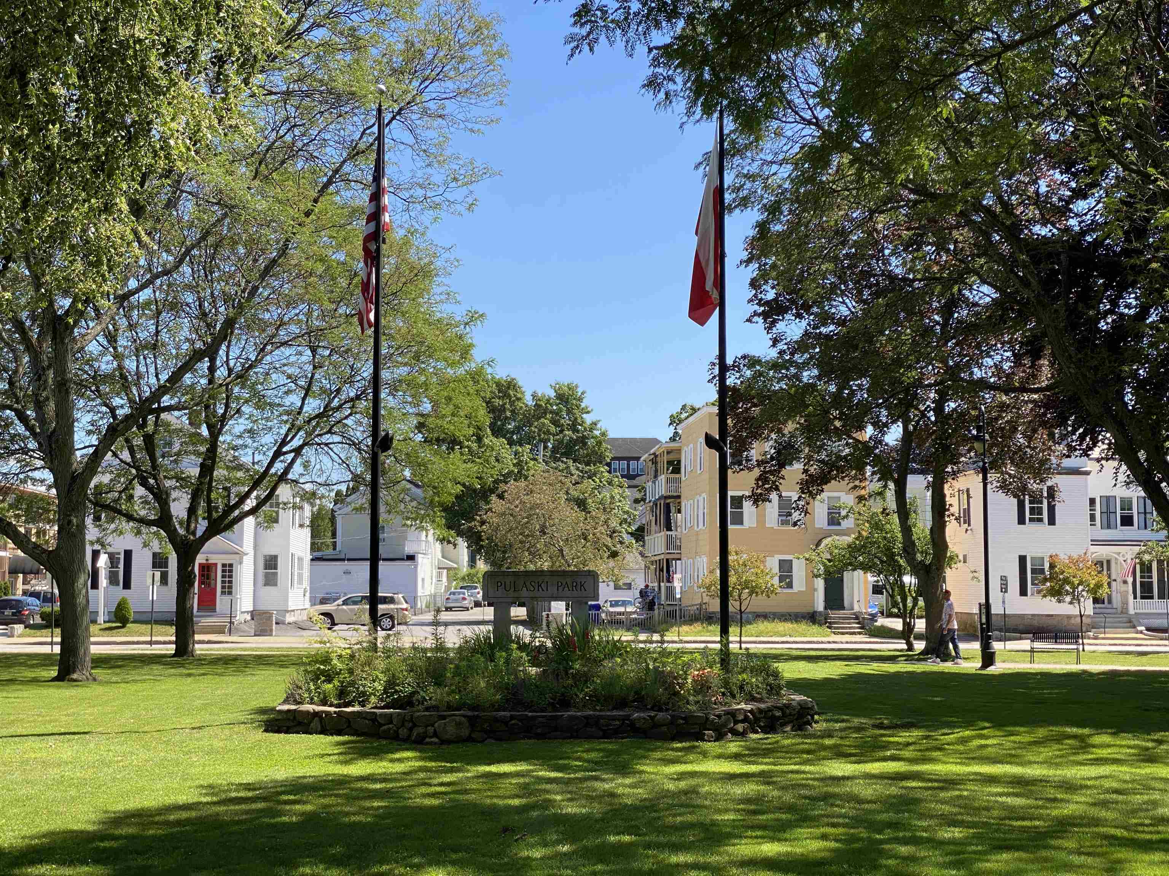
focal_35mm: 52
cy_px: 438
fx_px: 1756
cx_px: 584
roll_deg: +0.3
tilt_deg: +4.7
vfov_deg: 28.0
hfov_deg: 36.8
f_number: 2
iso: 20
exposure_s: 1/494
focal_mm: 6
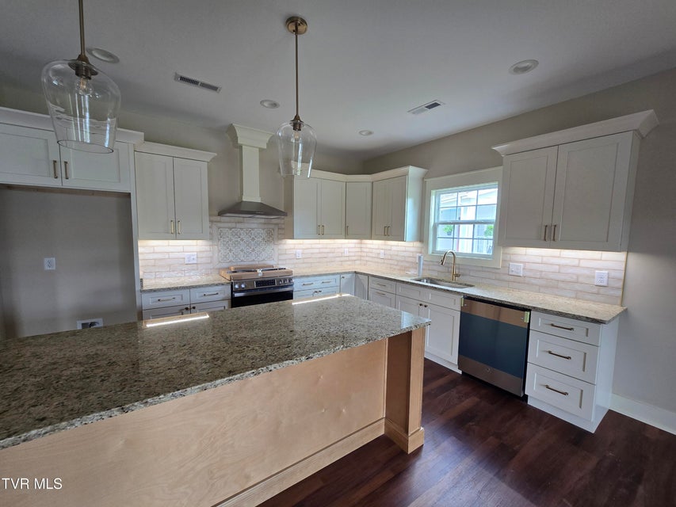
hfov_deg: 106.2
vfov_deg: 89.9
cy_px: 254
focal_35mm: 13
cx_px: 338
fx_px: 254
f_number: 2.2
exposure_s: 1/60
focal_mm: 2.2
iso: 100
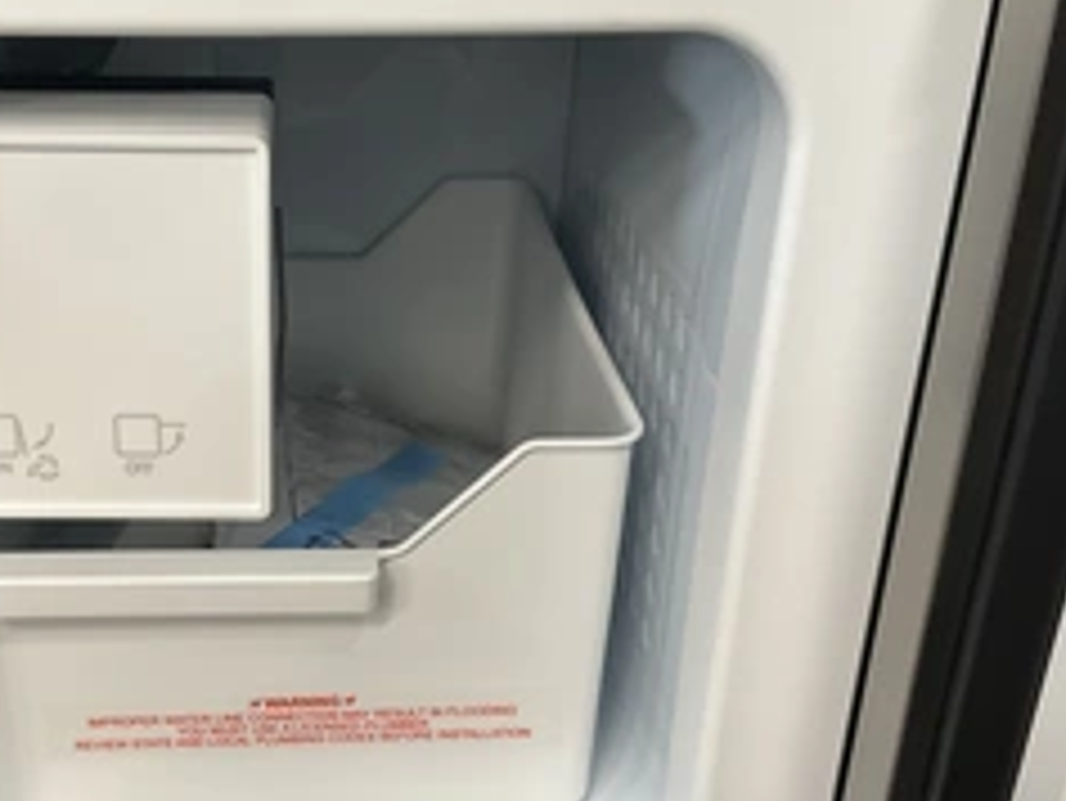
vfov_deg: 29.6
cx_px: 328
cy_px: 468
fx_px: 1510
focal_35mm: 49
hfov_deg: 38.3
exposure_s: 1/60
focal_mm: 3
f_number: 1.8
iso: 100
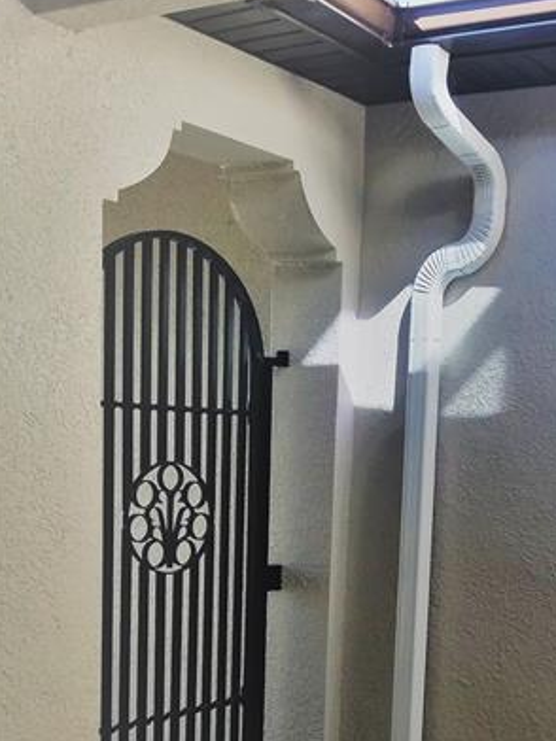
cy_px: 561
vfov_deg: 36.6
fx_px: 1092
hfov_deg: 27.2
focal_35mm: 51
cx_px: 535
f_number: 1.7
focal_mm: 4.2
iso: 50
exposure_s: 1/1144
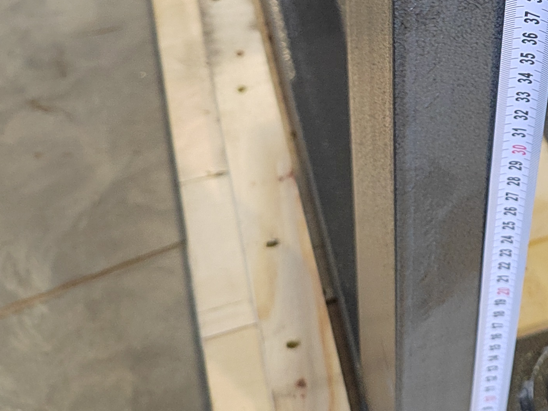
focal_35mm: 64
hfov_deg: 26.9
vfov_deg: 21.7
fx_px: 1013
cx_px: 655
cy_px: -40
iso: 1525
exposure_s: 1/100
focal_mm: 5.52
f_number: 1.9
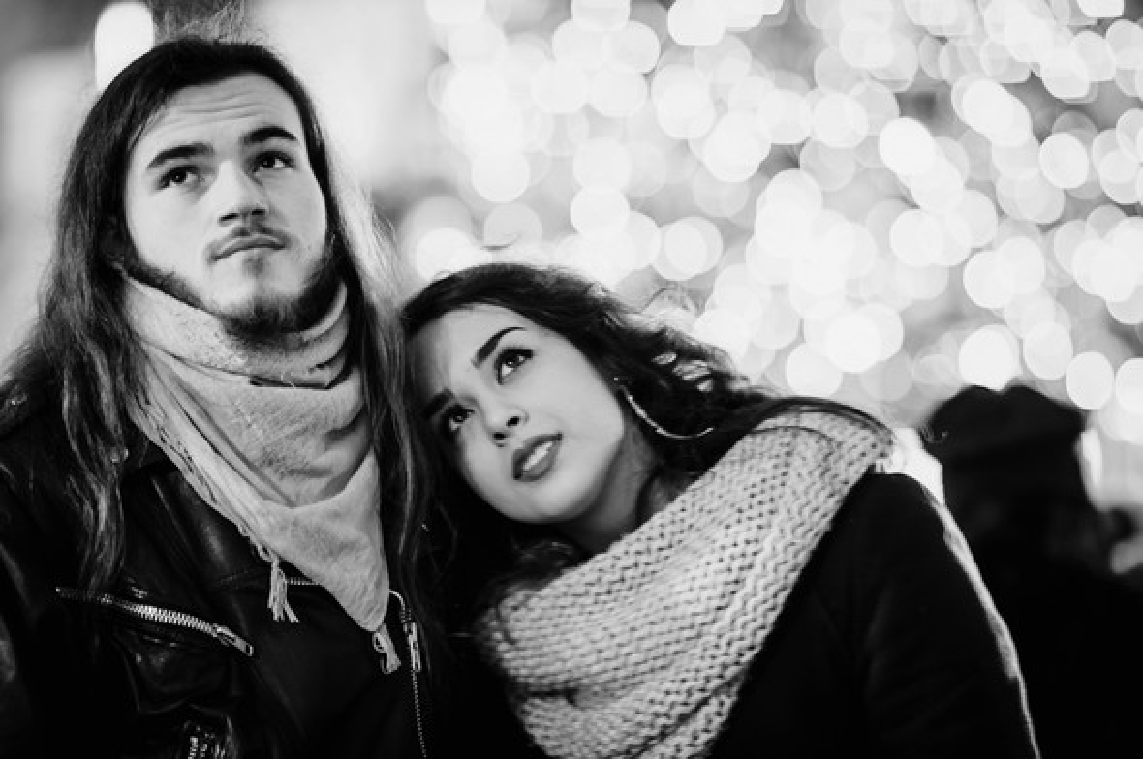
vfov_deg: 10.7
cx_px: 572
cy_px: 380
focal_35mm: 128
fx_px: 4044
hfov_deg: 16.1
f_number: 1.8
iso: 200
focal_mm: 85
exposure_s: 1/3
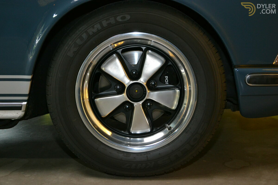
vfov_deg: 28.1
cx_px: 139
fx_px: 371
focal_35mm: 48
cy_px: 92
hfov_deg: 41.1
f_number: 4.8
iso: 1600
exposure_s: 1/60
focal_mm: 32
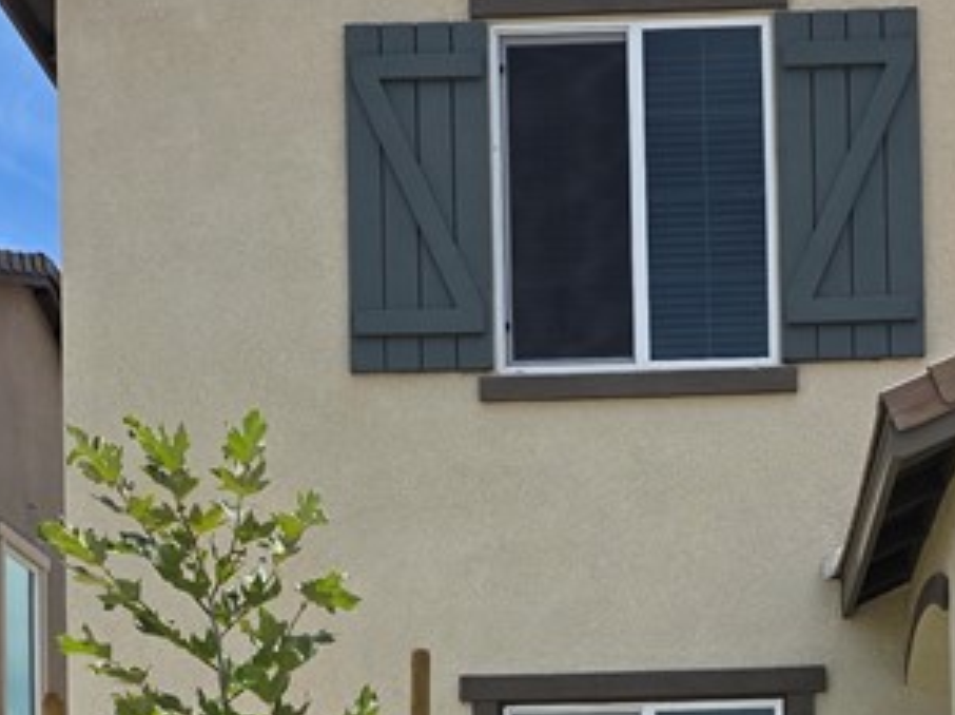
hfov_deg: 24.9
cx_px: 670
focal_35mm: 78
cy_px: 984
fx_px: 2150
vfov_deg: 17.5
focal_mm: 6.3
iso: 80
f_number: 1.7
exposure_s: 1/7061
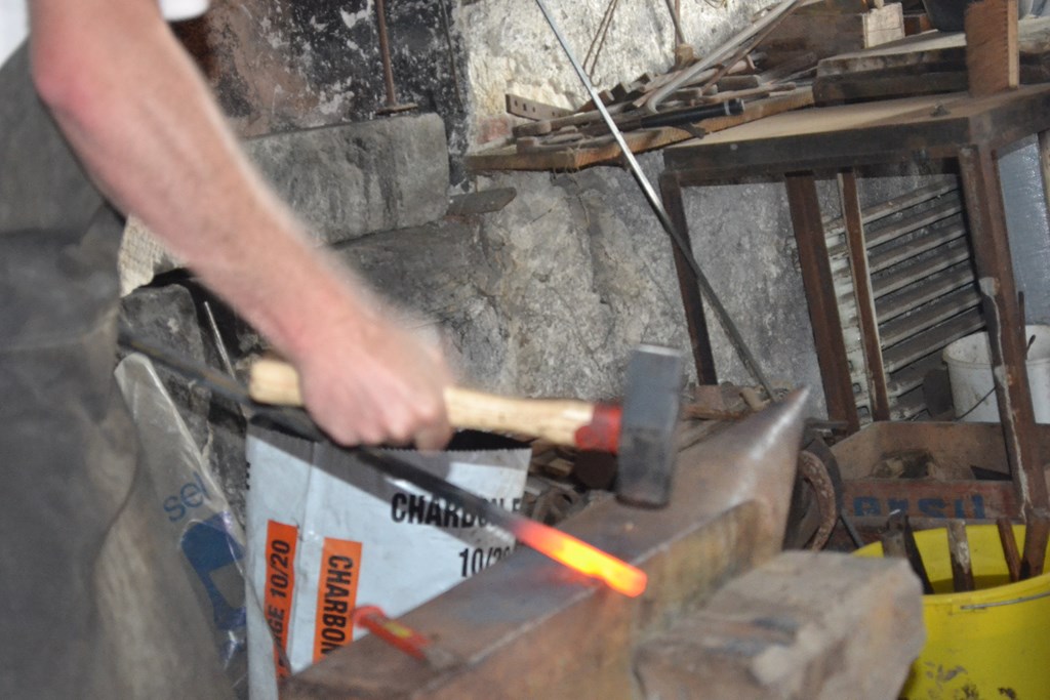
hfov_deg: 24.6
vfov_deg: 16.6
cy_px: 350
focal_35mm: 82
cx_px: 525
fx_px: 2406
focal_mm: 55
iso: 3200
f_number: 5.6
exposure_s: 1/60
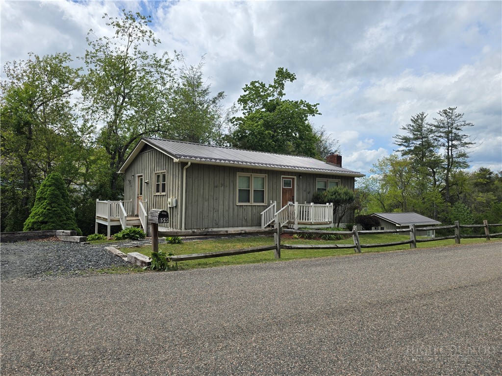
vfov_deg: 58.9
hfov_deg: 73.9
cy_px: 188
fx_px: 334
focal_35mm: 23
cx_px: 251
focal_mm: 6.3
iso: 12
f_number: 1.7
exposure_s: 1/955
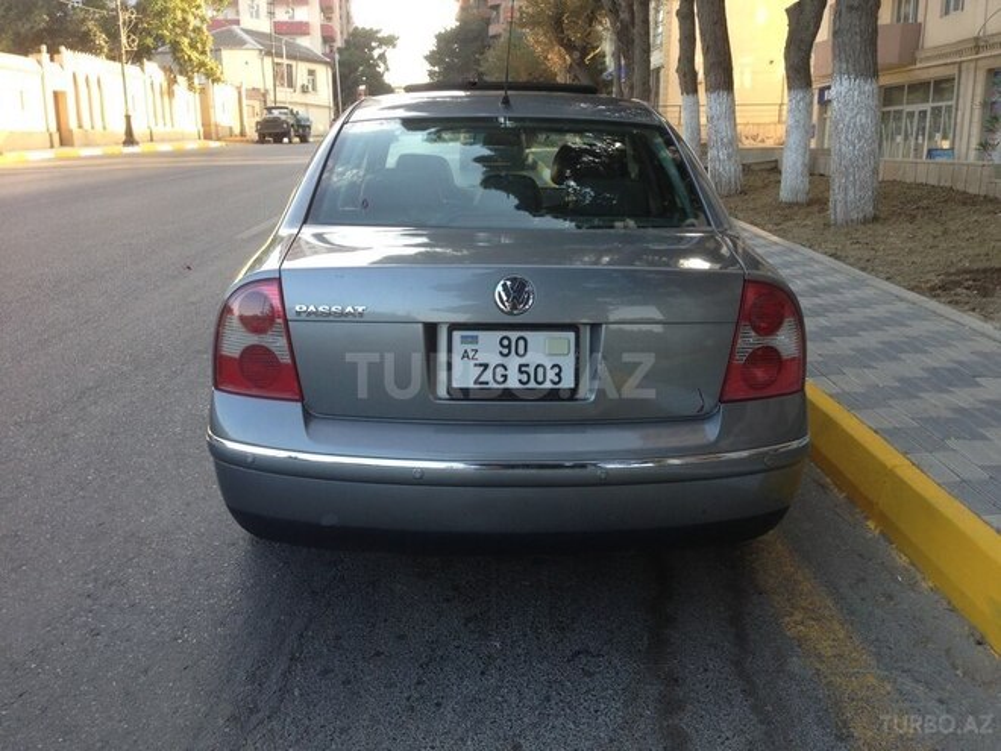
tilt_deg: -12.9
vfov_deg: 42.9
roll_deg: +0.0
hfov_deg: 55.4
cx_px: 500
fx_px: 954
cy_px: 376
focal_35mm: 33
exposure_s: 1/127
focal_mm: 4.12
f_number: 2.4
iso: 50
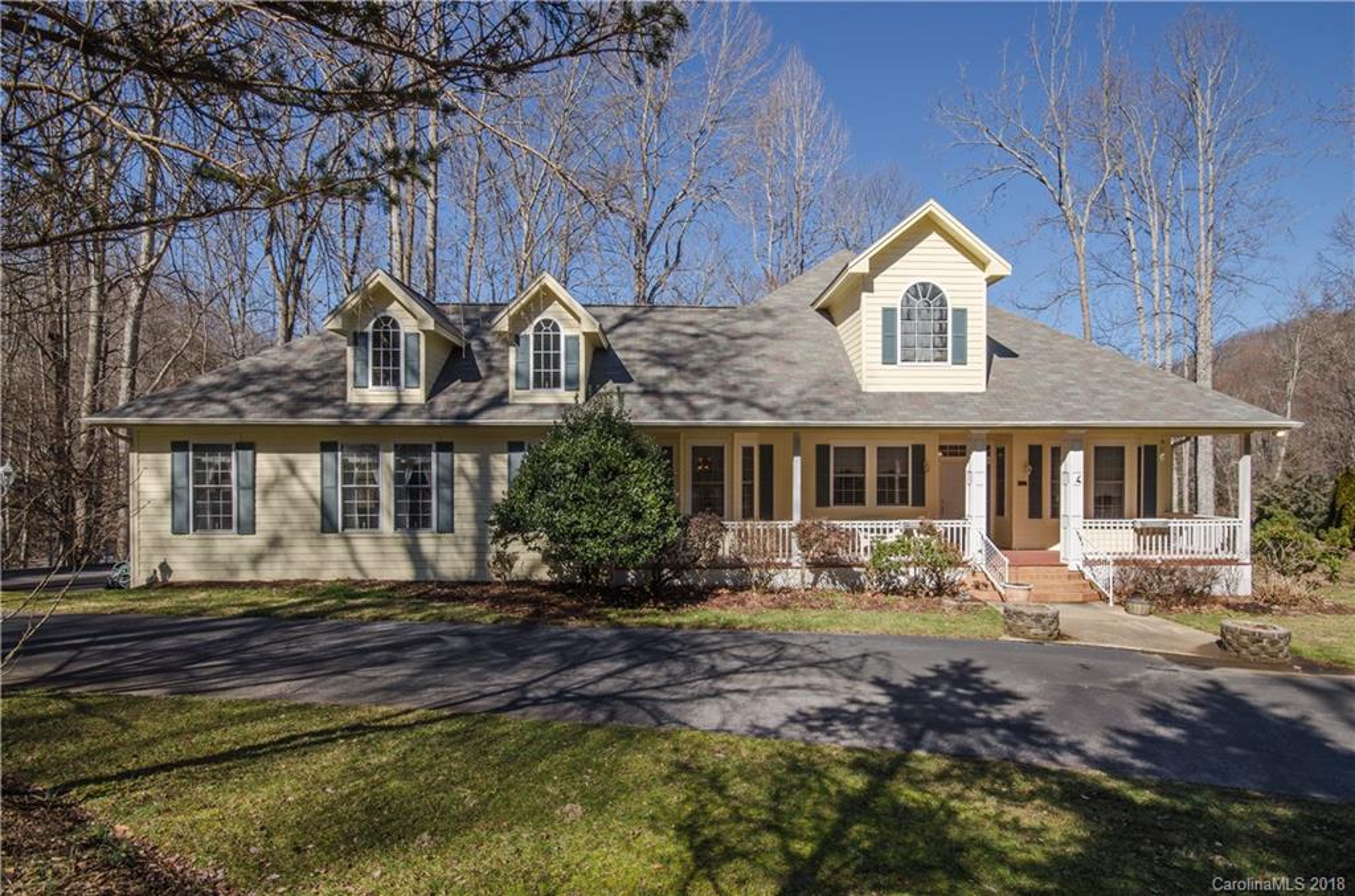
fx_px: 648
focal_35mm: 17
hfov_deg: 92.6
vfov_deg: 69.3
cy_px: 448
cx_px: 678
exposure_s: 1/125
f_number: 11
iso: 100
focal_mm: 11.5
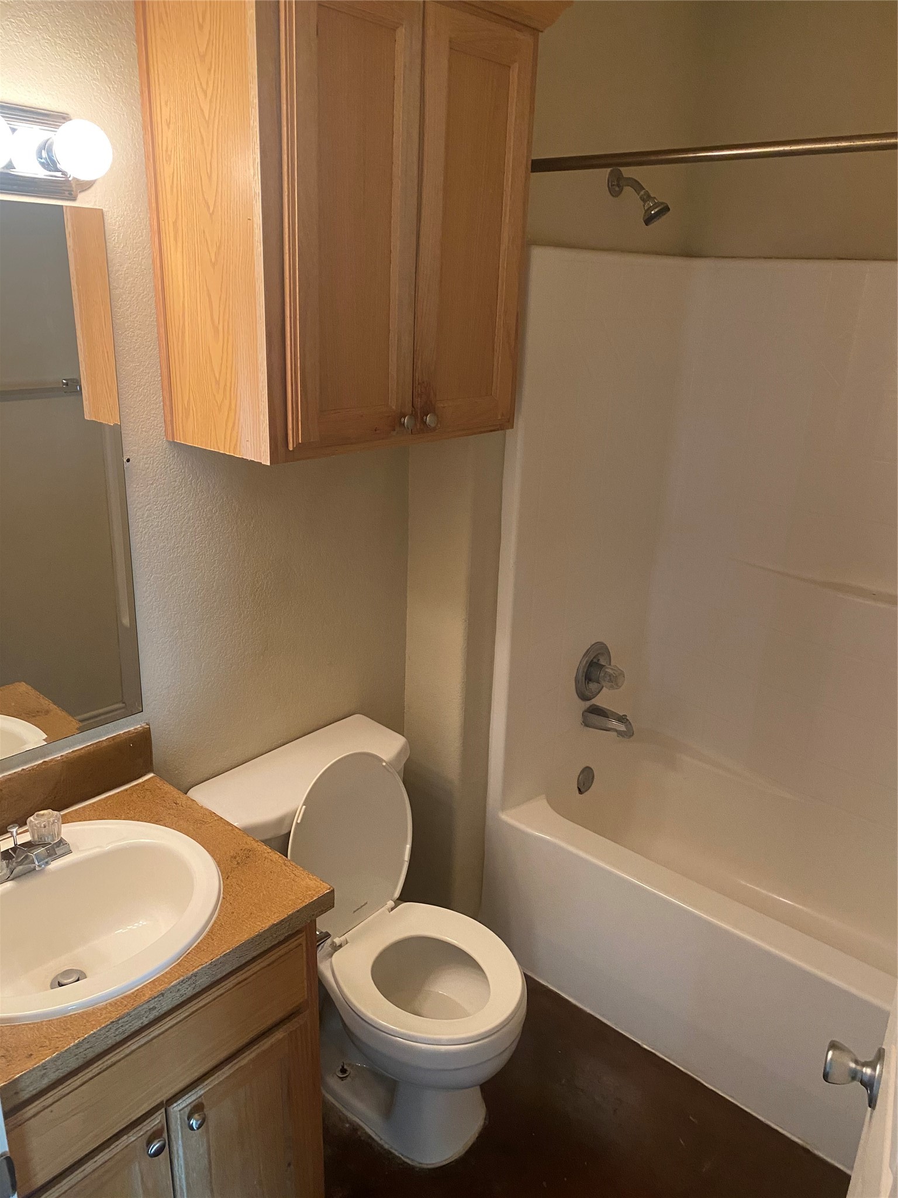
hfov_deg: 53.1
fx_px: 899
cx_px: 449
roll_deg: -2.5
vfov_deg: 67.3
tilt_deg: -18.3
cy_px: 599
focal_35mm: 26
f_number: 1.8
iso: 320
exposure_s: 1/60
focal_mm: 4.25
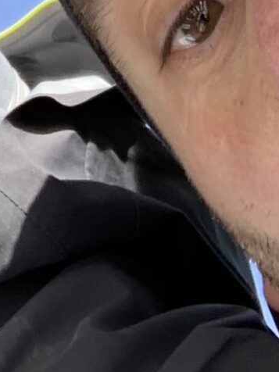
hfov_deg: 8.3
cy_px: -338
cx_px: -229
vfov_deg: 10.6
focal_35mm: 172
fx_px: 1848
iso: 16
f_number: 2.2
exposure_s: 1/137
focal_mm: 2.87
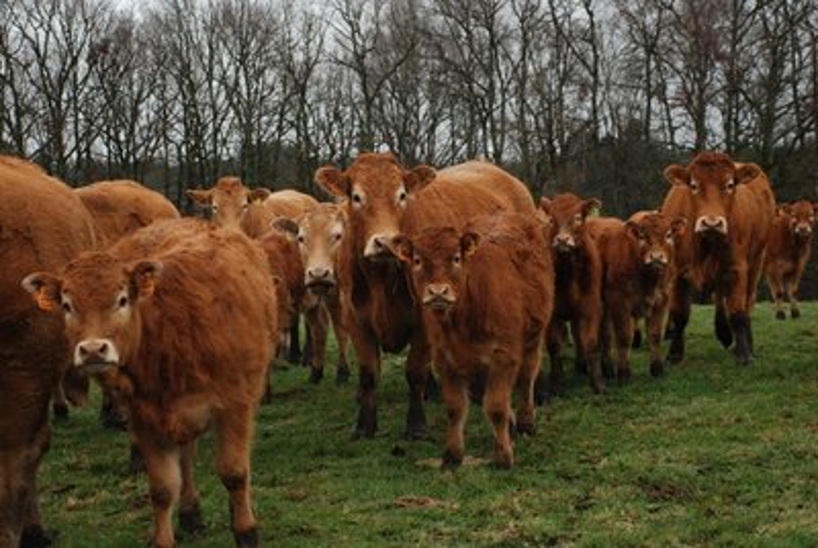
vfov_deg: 15.8
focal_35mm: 87
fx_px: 1980
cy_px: 274
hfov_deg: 23.3
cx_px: 409
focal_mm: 58
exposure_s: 1/200
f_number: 5.6
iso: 250
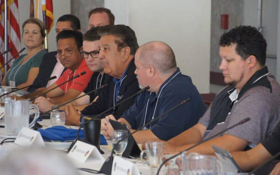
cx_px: 139
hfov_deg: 10.4
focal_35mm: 202
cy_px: 92
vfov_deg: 6.5
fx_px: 1538
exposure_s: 1/40
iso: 1600
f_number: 5.6
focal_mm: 131
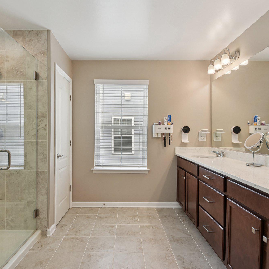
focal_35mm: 21
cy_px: 134
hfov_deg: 72.1
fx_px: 185
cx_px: 125
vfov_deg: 72.1
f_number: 8
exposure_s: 1/160
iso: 400
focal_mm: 16
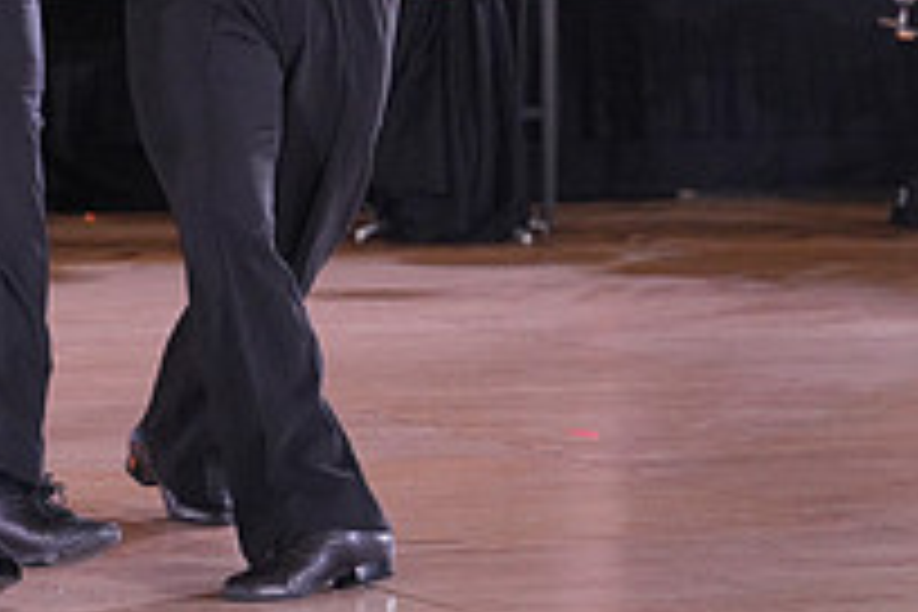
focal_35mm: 225
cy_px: -155
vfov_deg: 6.1
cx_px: 68
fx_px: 5737
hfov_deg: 9.1
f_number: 4
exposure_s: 1/400
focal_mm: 79
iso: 2000
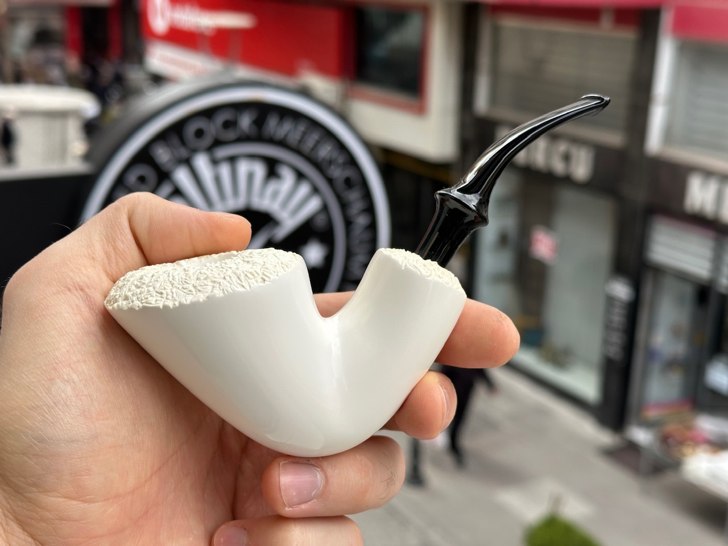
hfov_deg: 39.7
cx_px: 364
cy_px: 273
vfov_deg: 30.3
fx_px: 1009
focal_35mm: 48
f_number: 1.78
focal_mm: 6.86
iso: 64
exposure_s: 1/944
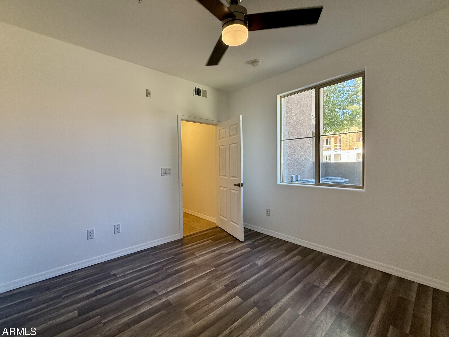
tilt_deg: -1.1
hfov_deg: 98.1
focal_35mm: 15
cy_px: 168
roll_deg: +1.4
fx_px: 195
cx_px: 216
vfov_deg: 81.7
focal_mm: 2.22
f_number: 2.2
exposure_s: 1/120
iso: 160
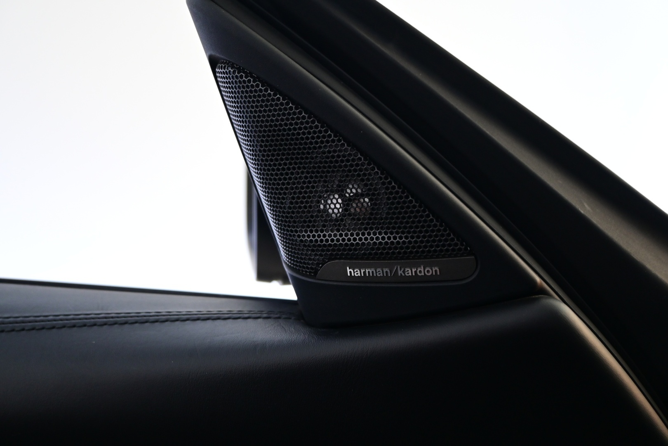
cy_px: 223
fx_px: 696
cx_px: 334
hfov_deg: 51.3
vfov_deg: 35.5
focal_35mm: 38
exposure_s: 1/40
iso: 1000
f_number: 4.2
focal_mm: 25
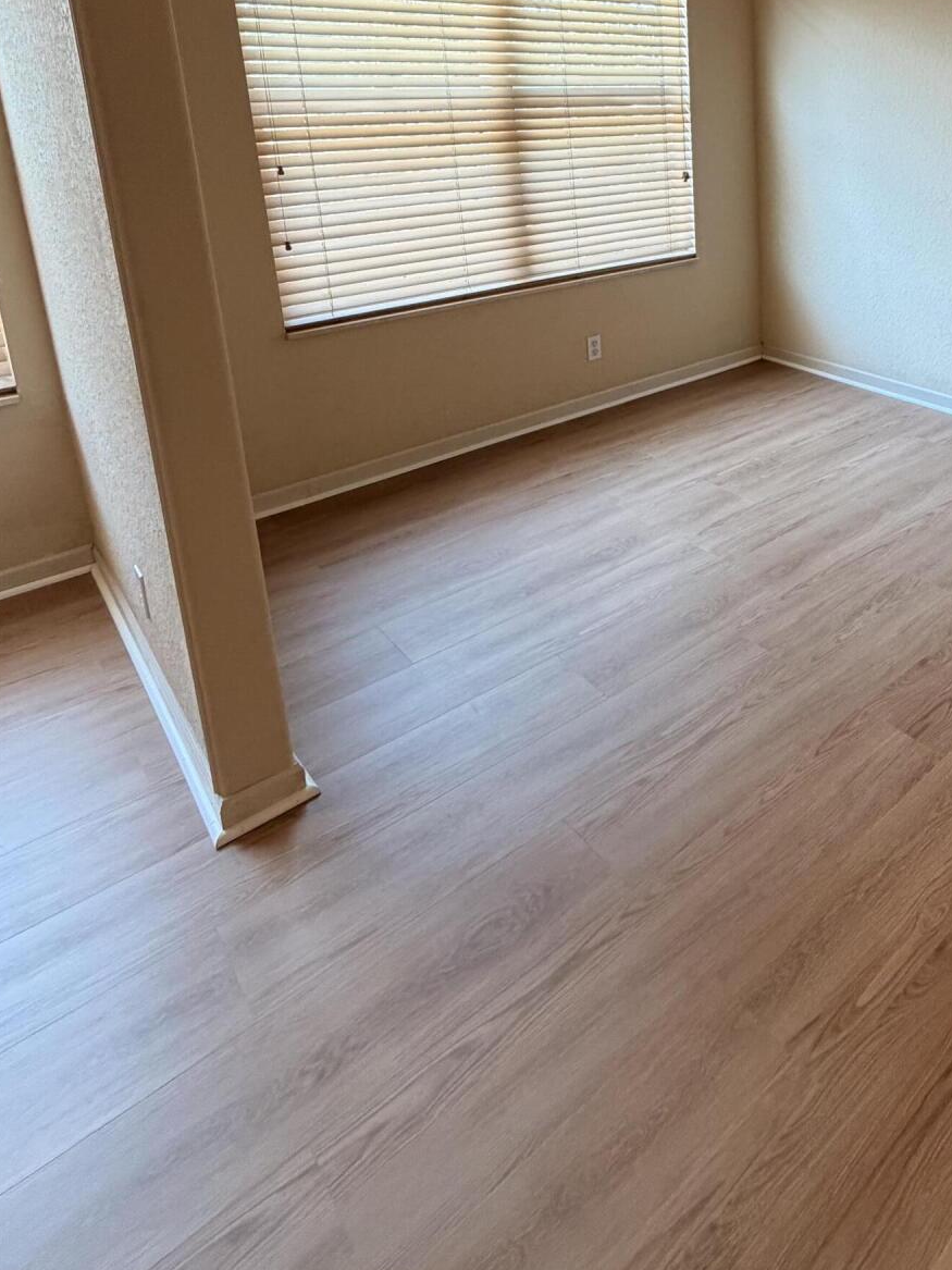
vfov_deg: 66.4
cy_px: 295
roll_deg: -0.3
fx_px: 880
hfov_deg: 51.8
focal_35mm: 24
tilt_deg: -12.9
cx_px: 808
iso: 320
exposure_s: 1/120
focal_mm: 2.22
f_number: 2.2
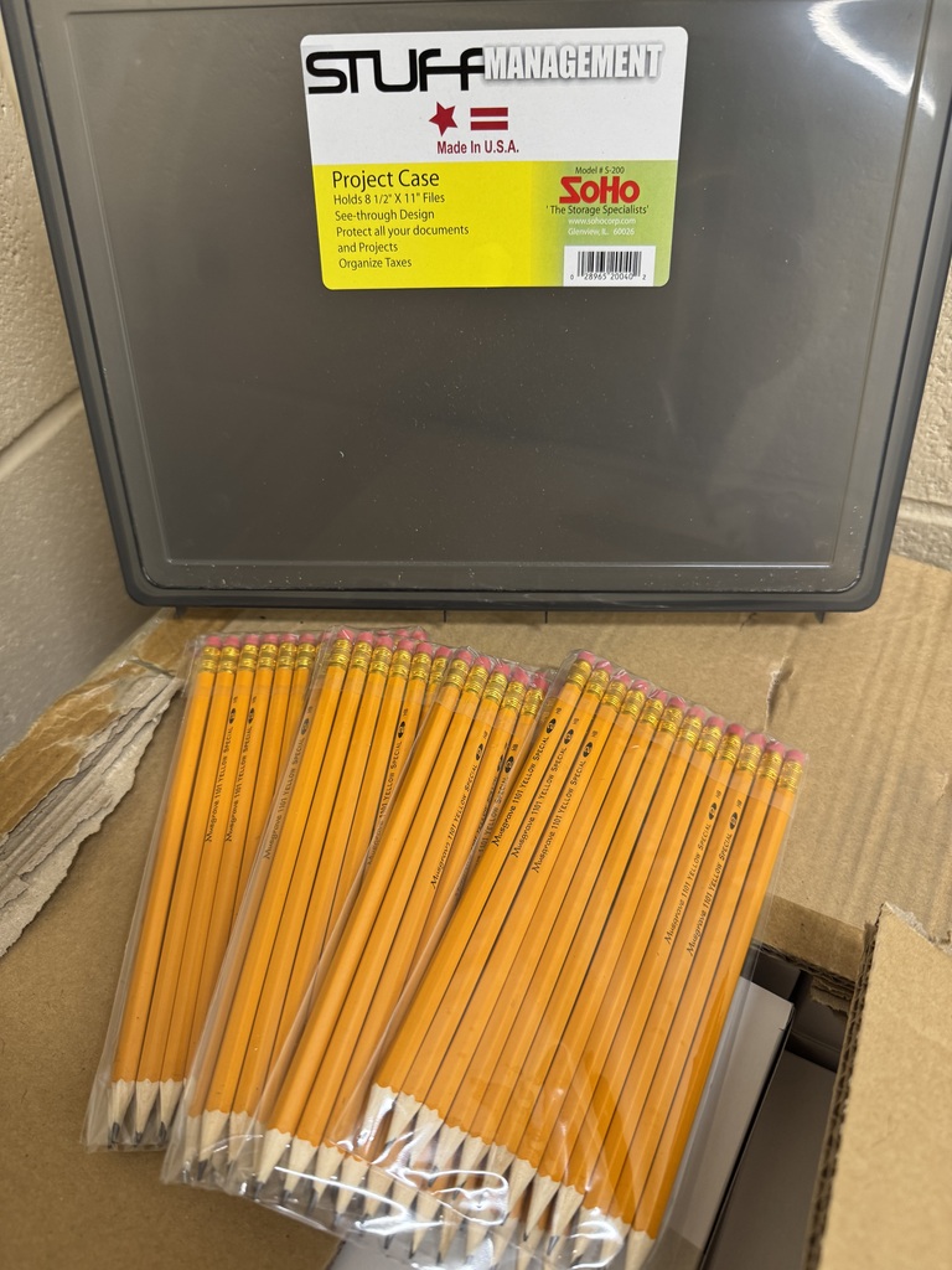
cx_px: 476
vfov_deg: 71.6
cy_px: 635
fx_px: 880
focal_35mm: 24
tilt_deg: -45.8
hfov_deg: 56.8
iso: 160
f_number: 1.78
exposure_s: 1/60
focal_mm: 6.76
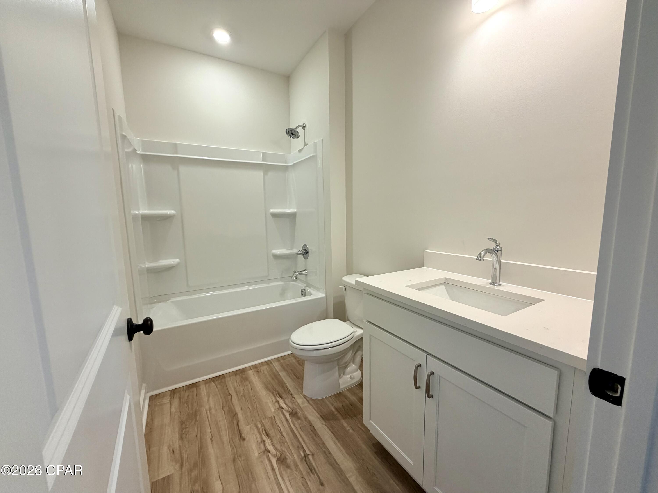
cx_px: 329
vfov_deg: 85.7
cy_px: 246
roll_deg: +0.9
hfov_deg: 102.1
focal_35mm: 14
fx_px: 266
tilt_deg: -7.1
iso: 160
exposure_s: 1/120
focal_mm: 2.22
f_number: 2.2
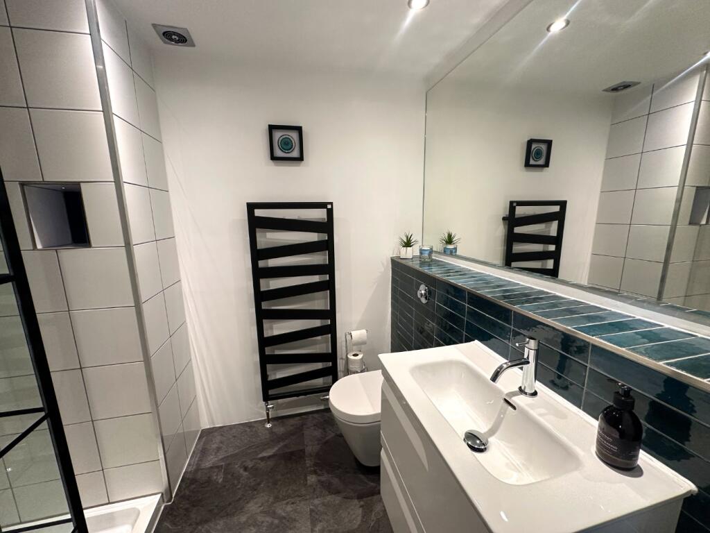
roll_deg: +1.4
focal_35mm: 14
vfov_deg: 85.7
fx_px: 287
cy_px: 266
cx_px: 355
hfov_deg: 102.1
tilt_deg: -9.9
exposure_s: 1/100
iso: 250
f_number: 2.2
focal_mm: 2.22
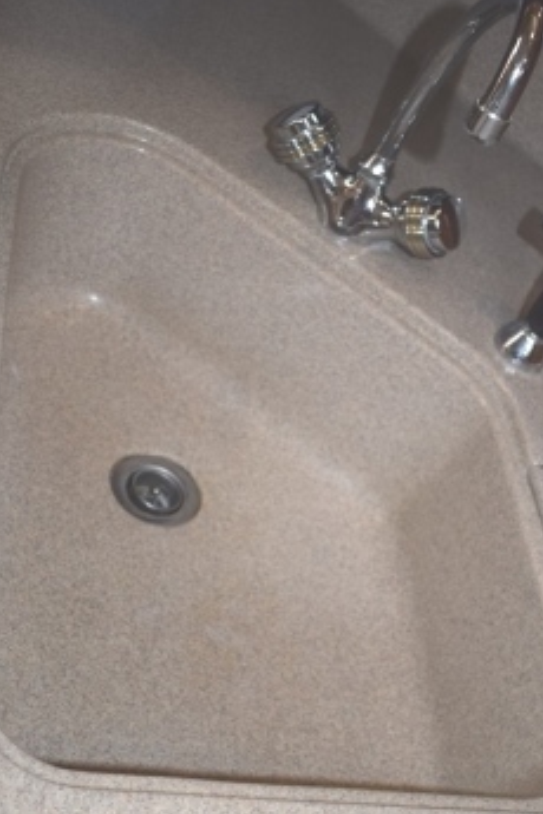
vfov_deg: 41.8
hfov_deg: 28.6
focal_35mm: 47
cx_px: 312
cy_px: 455
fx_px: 1063
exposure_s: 1/60
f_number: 3.5
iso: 400
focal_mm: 18
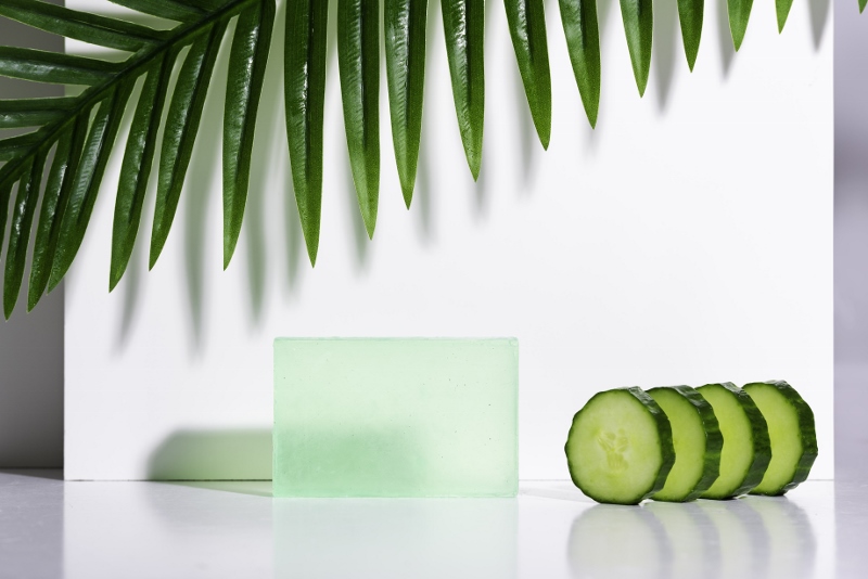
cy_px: 290
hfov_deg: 11.7
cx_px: 434
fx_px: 4221
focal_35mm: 175
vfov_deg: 7.9
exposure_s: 1/640
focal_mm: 175
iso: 100
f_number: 9
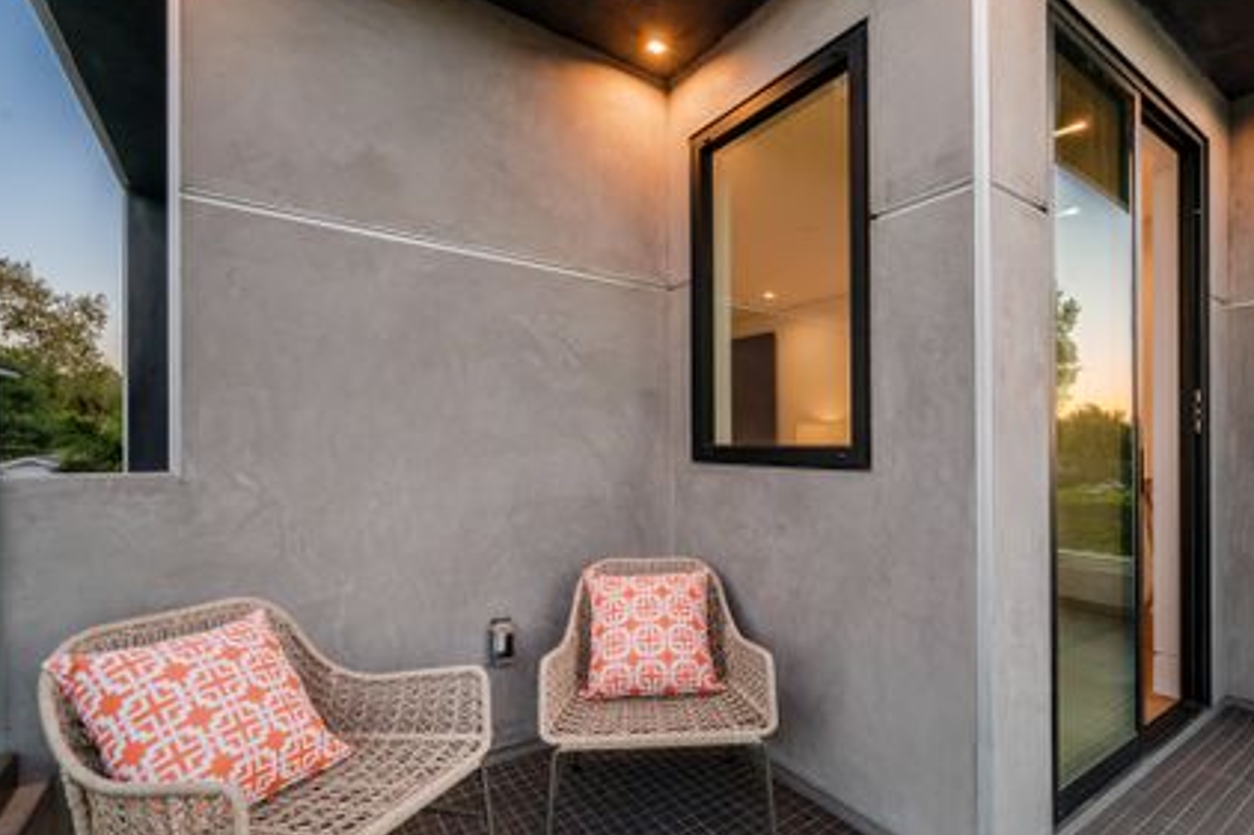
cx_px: 678
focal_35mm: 17
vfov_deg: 70.2
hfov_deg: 93.1
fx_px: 592
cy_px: 465
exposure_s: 1/60
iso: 320
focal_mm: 14
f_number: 8
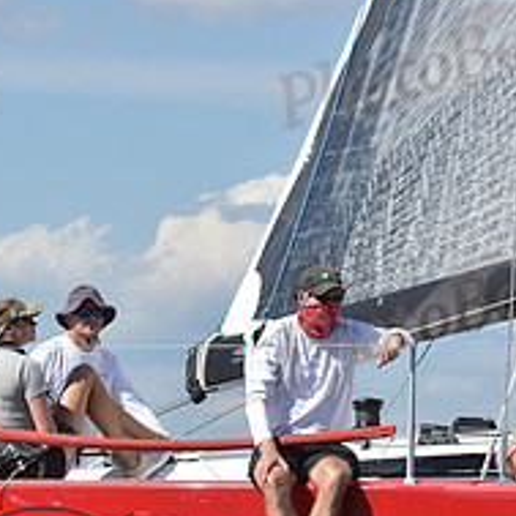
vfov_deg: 5.0
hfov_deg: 5.0
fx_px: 5953
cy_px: 490
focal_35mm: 353
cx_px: 139
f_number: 9
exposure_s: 1/1250
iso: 320
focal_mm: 135
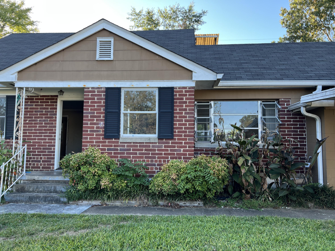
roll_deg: -0.8
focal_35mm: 26
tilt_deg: +4.4
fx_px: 252
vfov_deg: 53.1
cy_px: 126
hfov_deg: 67.3
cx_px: 168
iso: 40
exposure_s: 1/219
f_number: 1.5
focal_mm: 5.7
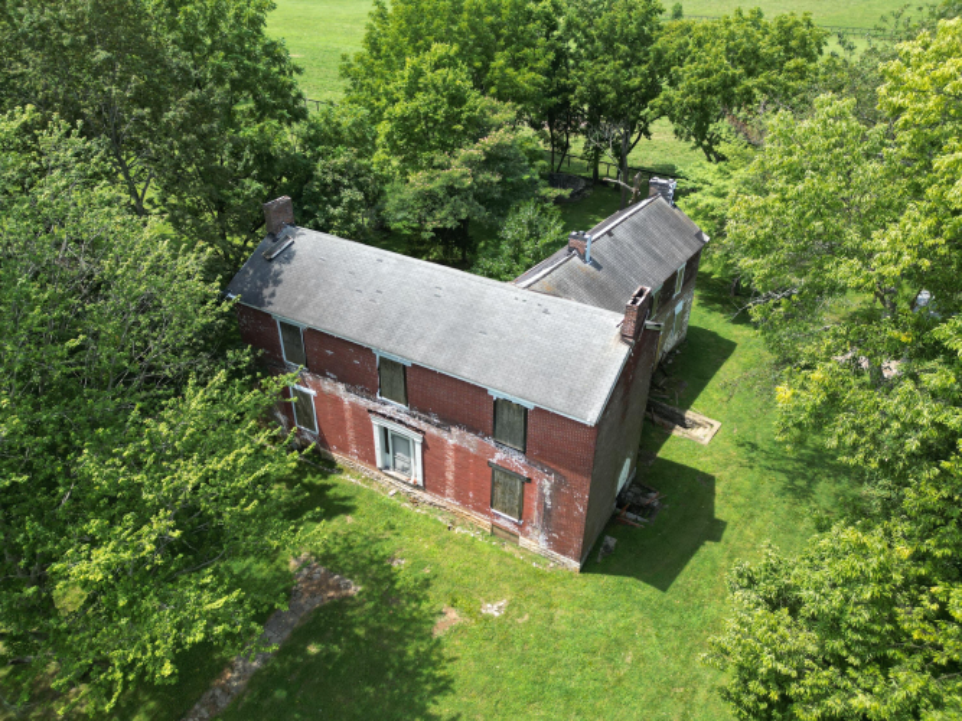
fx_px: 667
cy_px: 360
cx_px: 481
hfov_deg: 71.6
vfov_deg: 56.8
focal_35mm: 24
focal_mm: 6.72
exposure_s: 1/800
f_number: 1.7
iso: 100
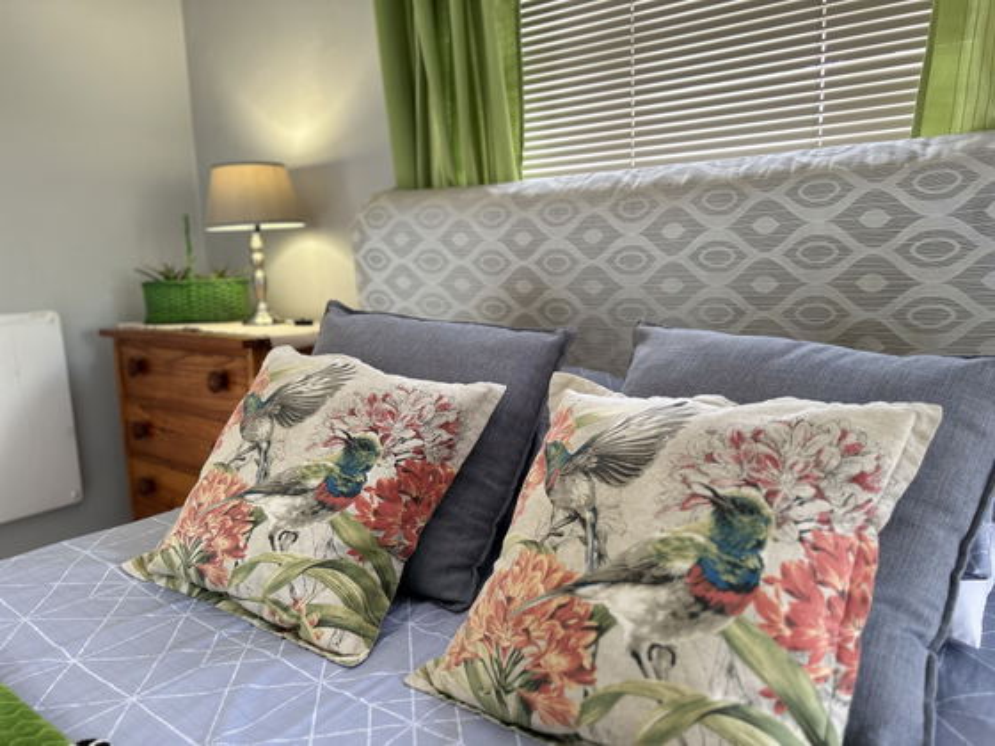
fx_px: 747
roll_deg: +2.1
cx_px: 498
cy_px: 373
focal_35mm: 26
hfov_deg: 67.3
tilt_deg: -8.5
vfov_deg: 53.1
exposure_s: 1/50
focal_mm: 5.7
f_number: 1.5
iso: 100
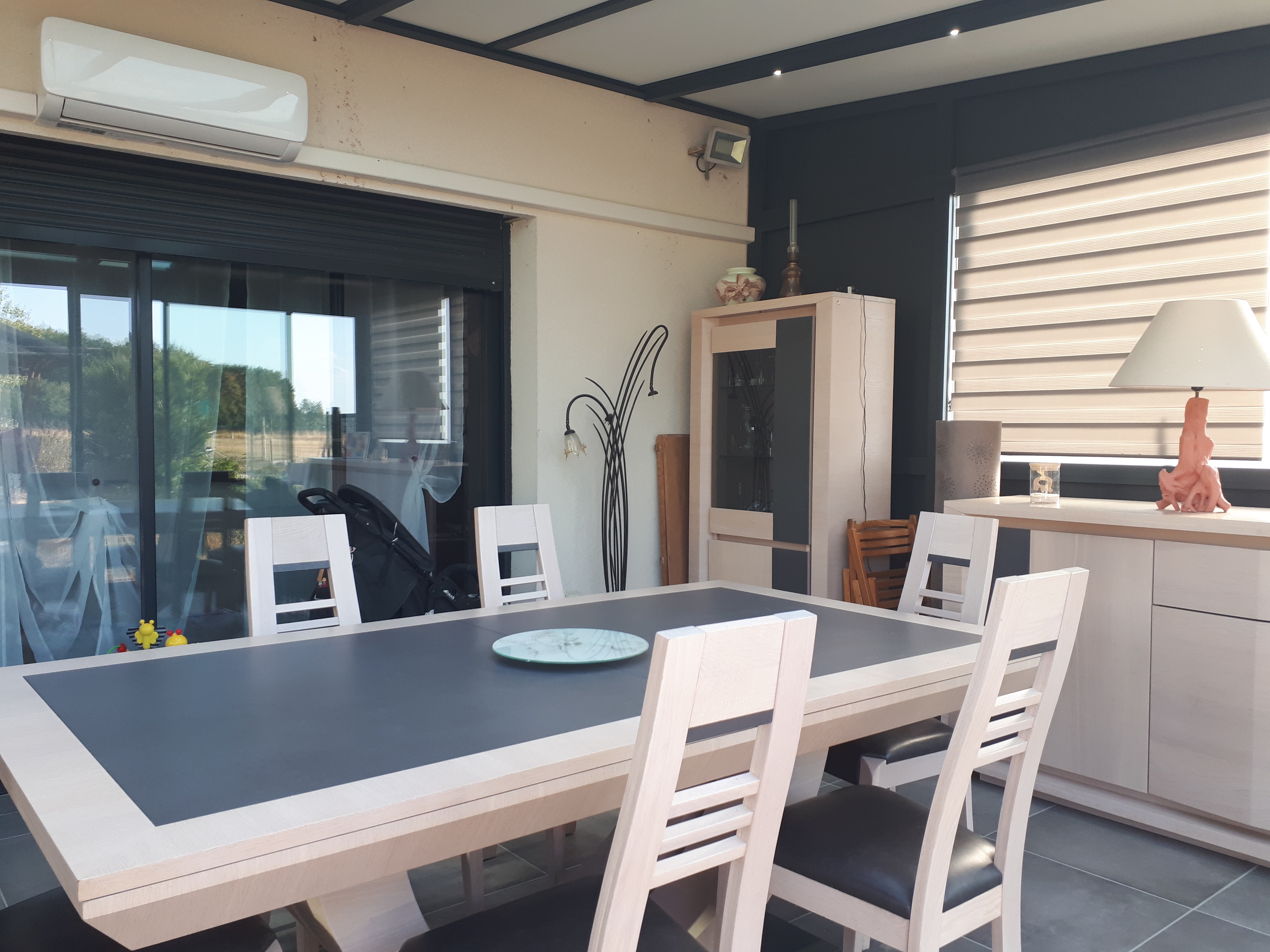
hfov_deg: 65.3
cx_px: 635
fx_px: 991
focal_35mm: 27
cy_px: 476
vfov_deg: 51.4
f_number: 1.9
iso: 50
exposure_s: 1/100
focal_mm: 3.6
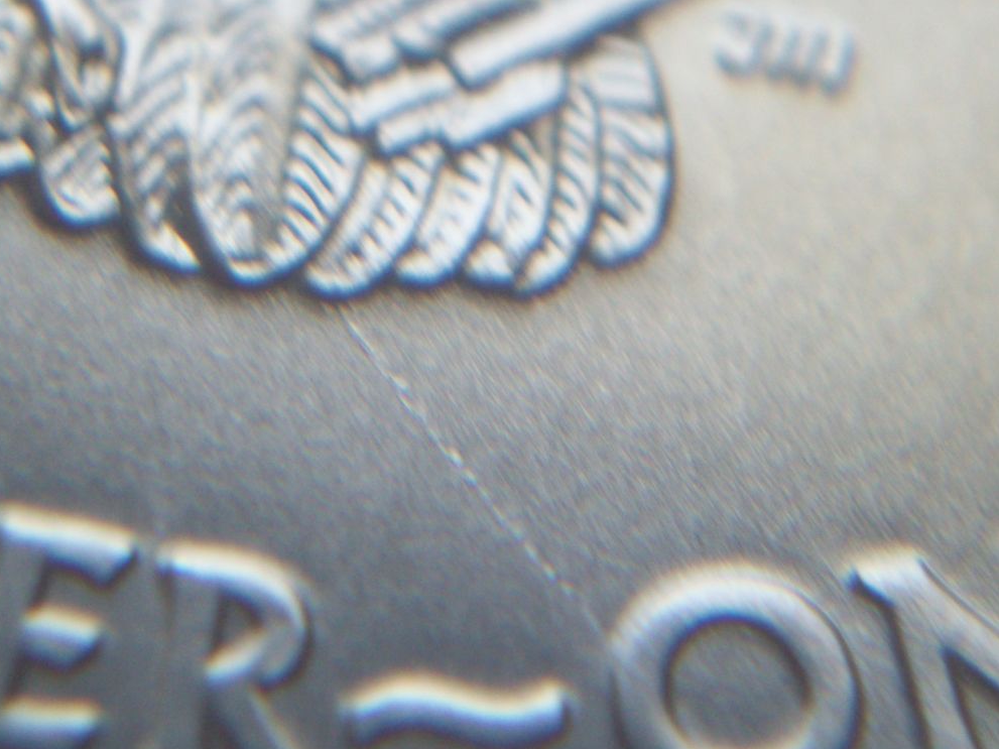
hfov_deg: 18.0
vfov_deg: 13.6
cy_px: 377
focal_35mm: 109
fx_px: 3145
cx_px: 497
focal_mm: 18
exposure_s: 1/31.4
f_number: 4.8
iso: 160
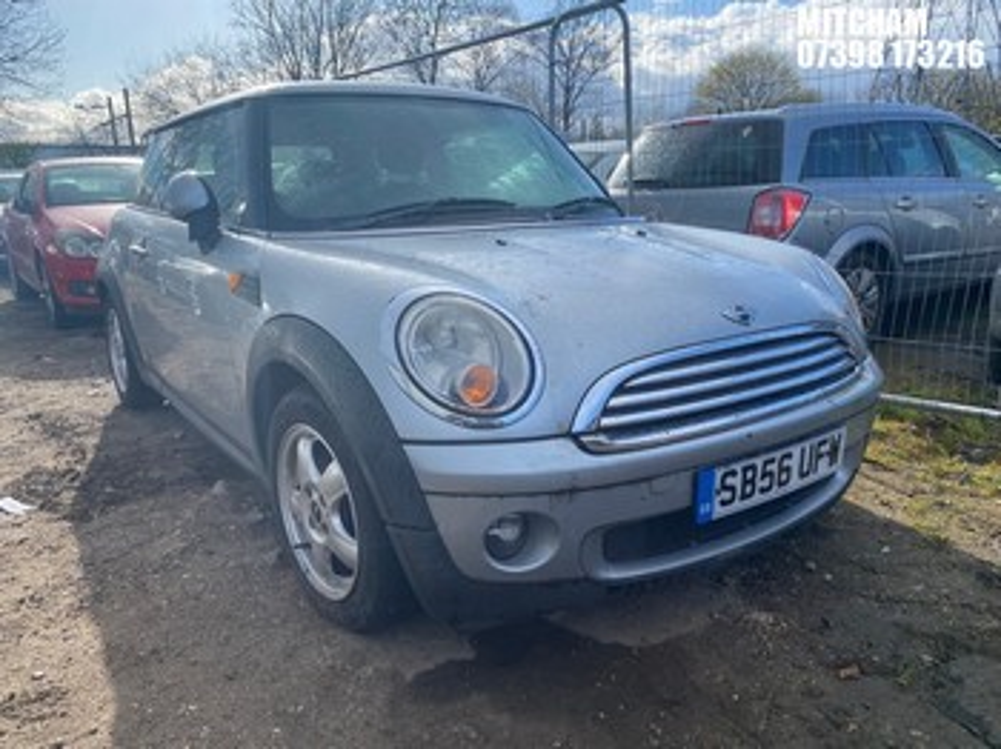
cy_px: 374
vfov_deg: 53.0
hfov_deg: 67.3
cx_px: 500
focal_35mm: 26
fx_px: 751
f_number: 1.8
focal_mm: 4.25
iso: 32
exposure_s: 1/1585
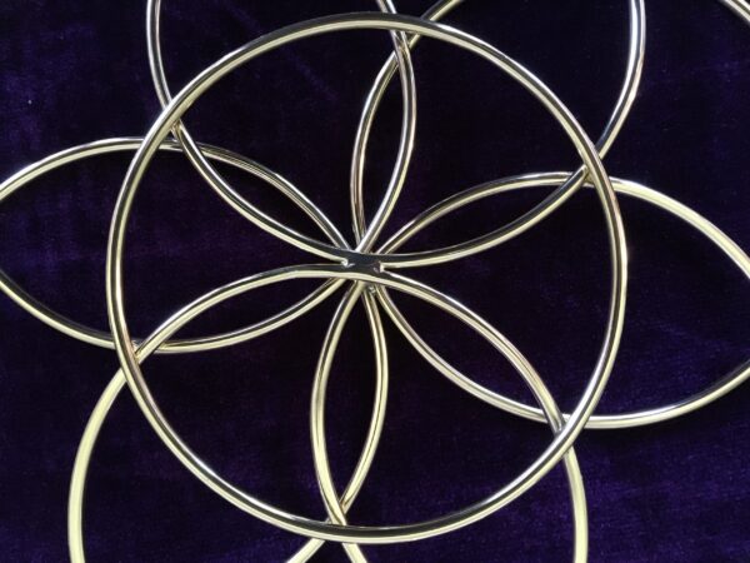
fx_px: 628
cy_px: 282
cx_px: 375
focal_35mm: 29
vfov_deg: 48.2
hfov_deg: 61.7
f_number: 2.2
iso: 250
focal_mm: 4.15
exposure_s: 1/17
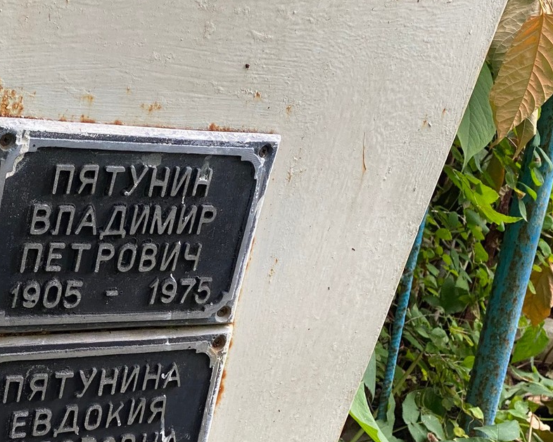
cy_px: 376
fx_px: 1522
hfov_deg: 20.5
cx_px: 171
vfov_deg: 16.4
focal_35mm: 93
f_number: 2
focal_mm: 6
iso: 125
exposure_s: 1/121
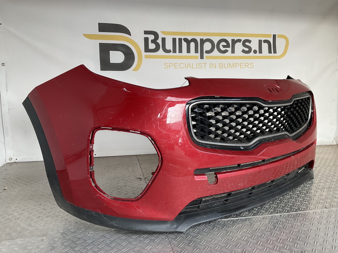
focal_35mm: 29
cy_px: 126
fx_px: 283
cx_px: 169
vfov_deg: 48.2
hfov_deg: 61.7
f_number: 1.8
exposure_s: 1/120
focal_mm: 3
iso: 32
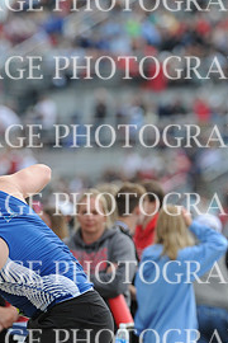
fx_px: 6735
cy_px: 238
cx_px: 44
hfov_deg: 1.9
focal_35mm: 709
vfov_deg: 2.9
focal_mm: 330
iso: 800
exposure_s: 1/2000
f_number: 5
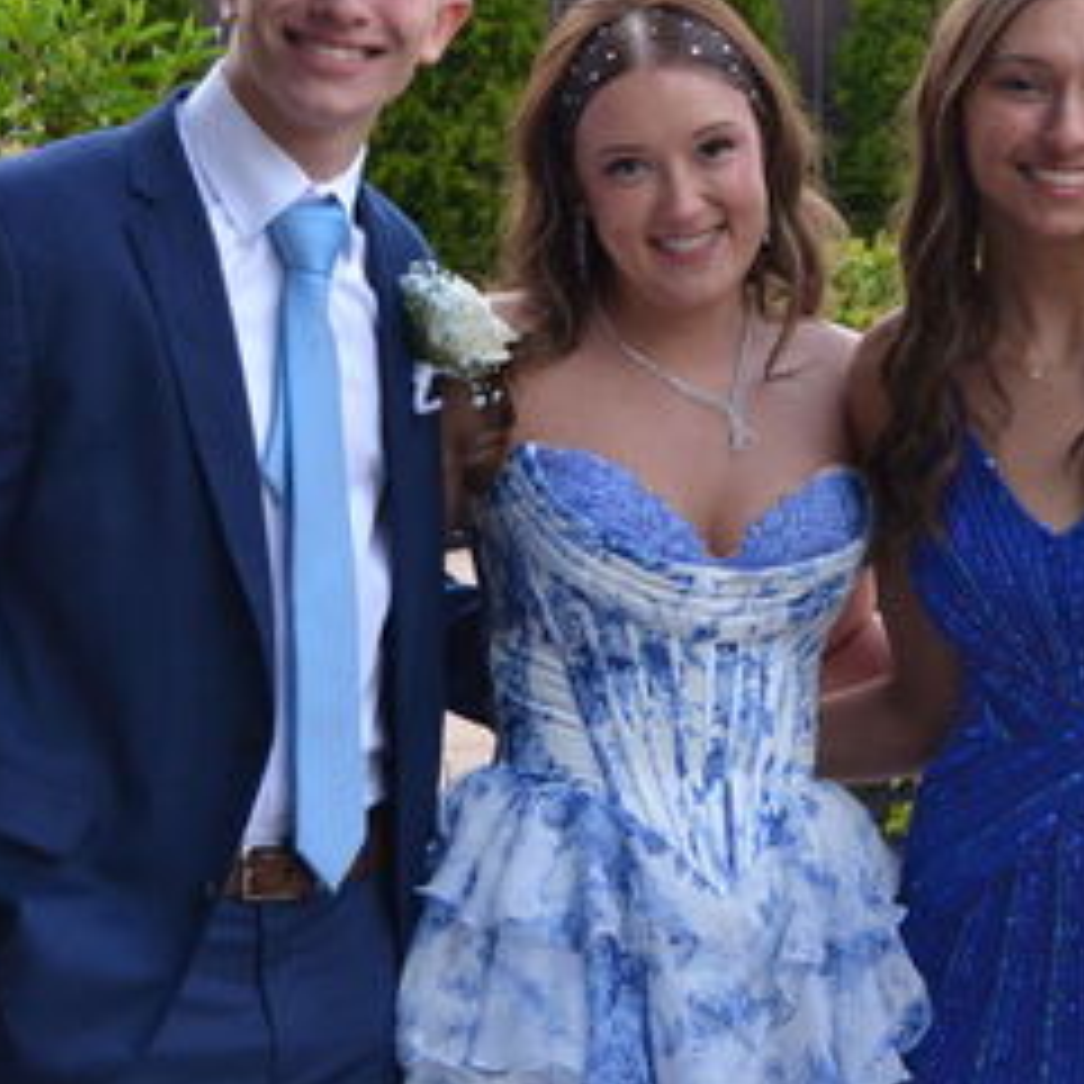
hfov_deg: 16.6
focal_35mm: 104
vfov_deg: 16.7
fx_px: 3685
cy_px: 400
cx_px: 852
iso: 900
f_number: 4.8
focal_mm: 32
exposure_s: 1/500
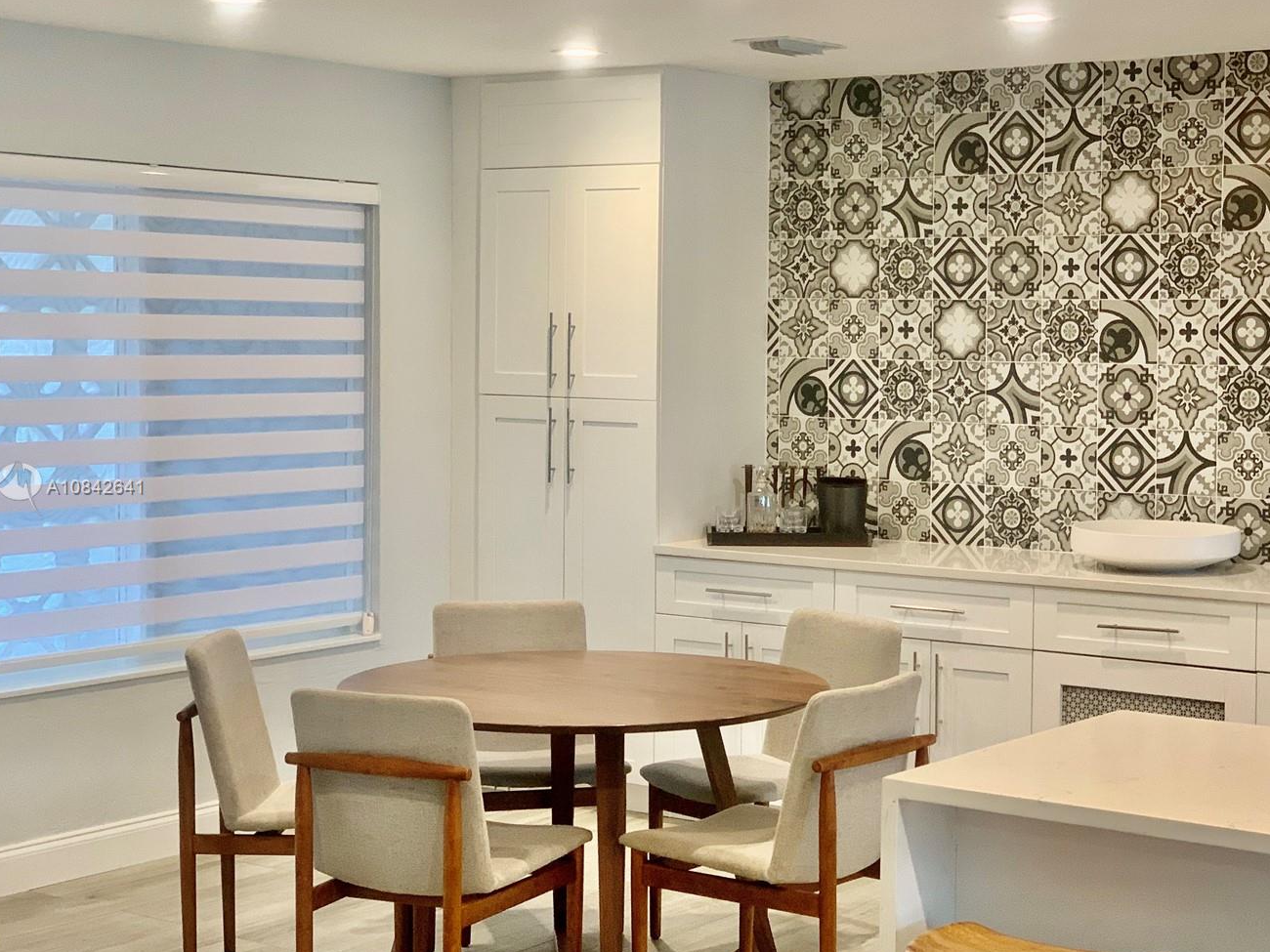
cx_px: 772
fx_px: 2348
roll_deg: -0.9
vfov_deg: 22.9
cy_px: 488
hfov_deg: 30.2
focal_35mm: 64
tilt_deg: -2.8
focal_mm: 6
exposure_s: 1/60
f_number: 2.4
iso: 160
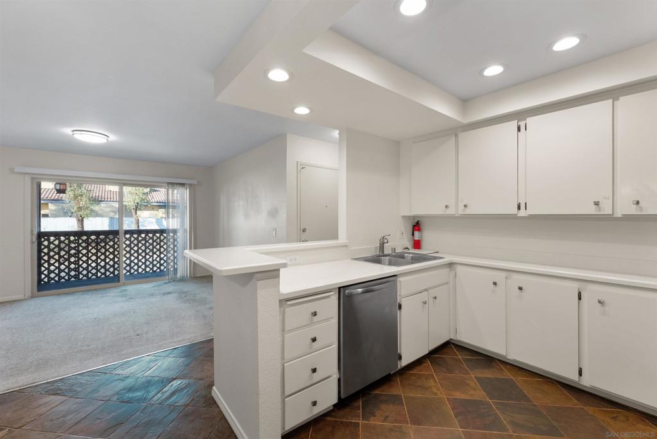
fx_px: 256
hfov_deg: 104.2
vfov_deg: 81.3
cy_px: 220
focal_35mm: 14
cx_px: 328
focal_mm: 14
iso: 640
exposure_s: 1/2
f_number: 9
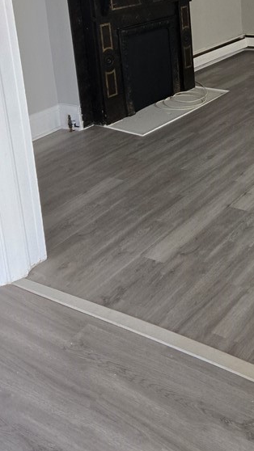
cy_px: 87
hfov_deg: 25.5
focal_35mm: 46
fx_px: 551
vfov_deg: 42.5
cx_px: 206
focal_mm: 5.4
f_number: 1.8
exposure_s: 1/120
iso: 500
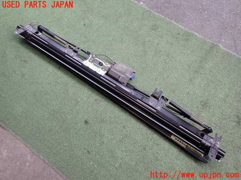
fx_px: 209
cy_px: 90
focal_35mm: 30
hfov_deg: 60.0
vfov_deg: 46.8
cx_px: 120
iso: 200
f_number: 2.3
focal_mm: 5.4
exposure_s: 1/125
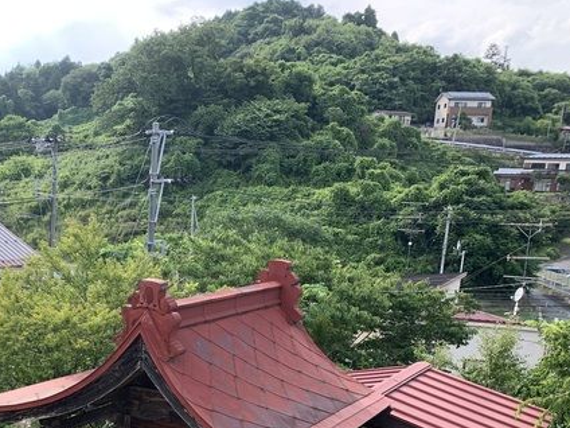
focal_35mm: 50
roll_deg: -1.7
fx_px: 823
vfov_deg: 27.7
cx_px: 84
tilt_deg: -14.3
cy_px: 408
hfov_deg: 36.4
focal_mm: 4.25
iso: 25
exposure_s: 1/481
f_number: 1.8
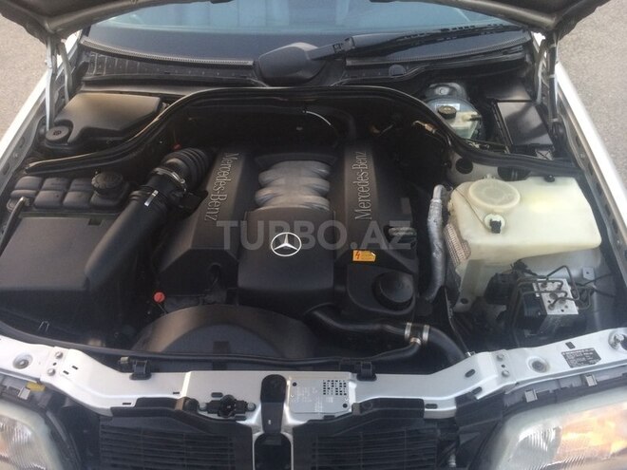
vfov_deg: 48.2
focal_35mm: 29
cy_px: 235
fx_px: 525
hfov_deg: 61.7
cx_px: 314
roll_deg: -0.6
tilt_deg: -39.4
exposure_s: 1/33
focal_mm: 4.15
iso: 64
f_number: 2.2
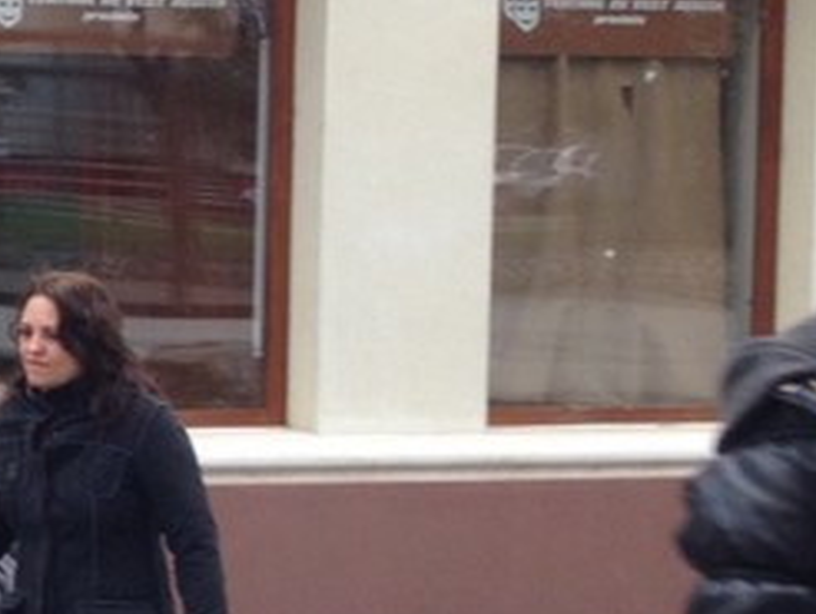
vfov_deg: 10.5
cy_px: 415
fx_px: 3351
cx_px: -730
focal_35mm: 142
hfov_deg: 12.5
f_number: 2.4
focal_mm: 4.28
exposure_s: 1/124
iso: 50
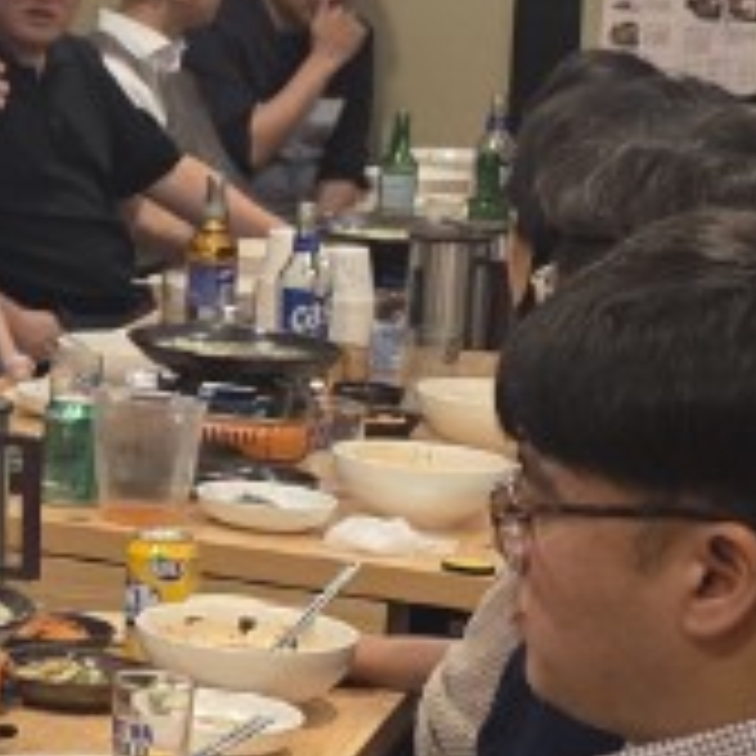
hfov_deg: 9.8
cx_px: -1102
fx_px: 3830
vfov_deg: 11.3
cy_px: 216
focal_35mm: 155
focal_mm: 6.3
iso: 400
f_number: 1.7
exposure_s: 1/120
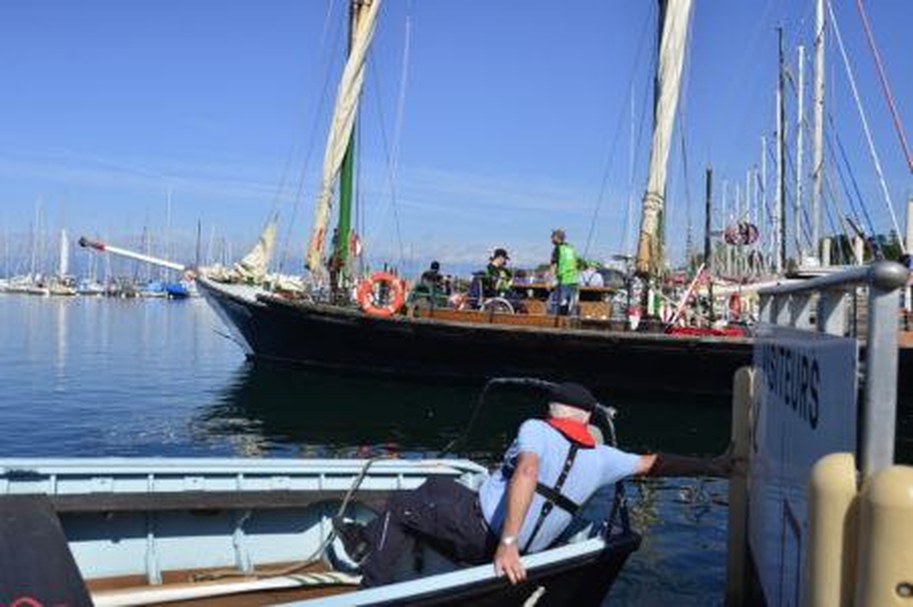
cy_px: 304
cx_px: 456
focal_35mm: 31
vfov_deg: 42.3
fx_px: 786
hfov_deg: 60.3
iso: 200
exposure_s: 1/3200
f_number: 4
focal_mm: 31
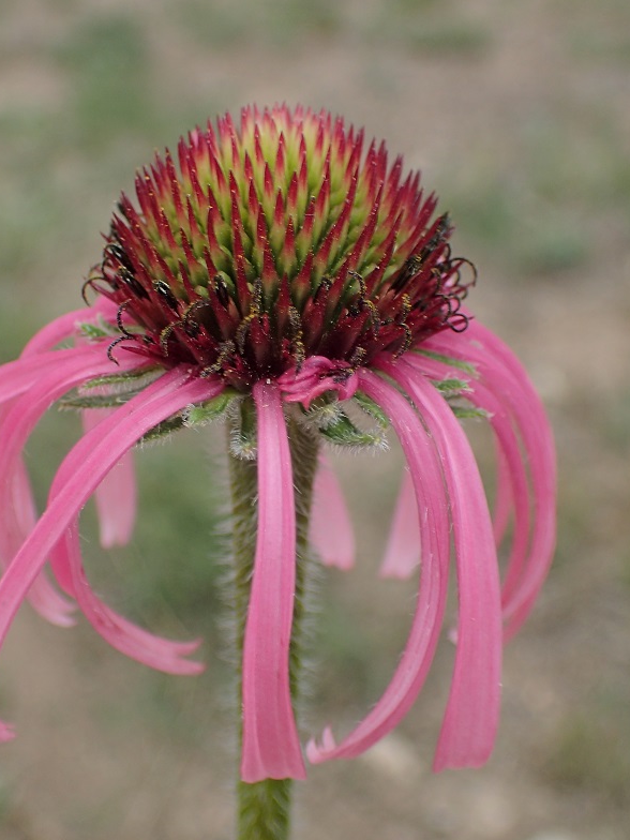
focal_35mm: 51
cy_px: 390
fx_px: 1238
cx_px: 271
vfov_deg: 37.5
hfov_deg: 28.5
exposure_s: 1/125
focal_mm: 7.34
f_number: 8
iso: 100
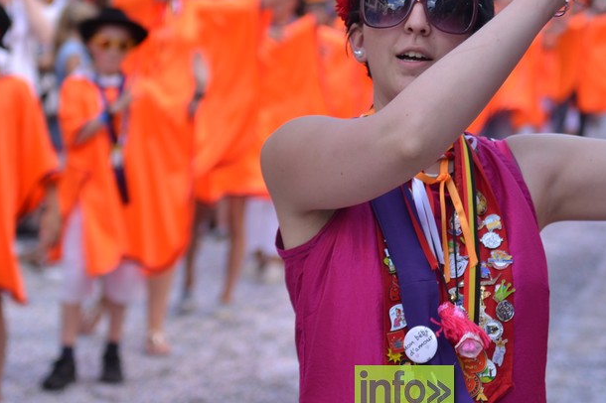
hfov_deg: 16.2
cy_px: 107
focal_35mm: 126
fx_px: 2120
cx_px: 404
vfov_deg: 10.8
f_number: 2.8
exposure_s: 1/200
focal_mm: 50
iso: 100
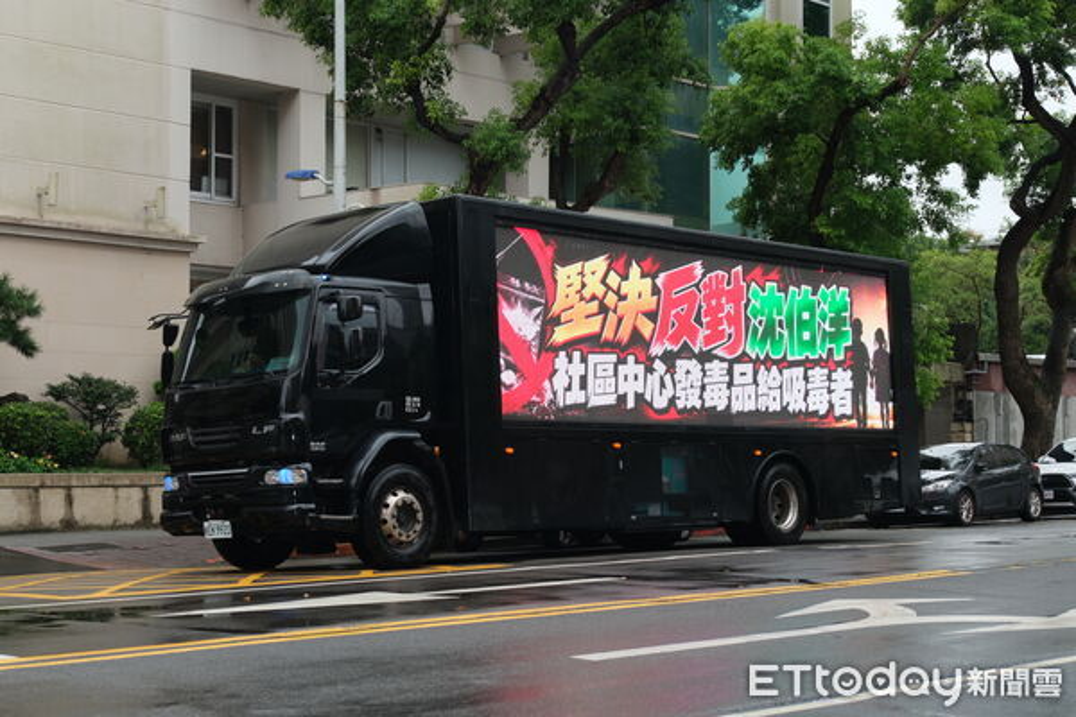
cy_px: 358
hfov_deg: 43.6
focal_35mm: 45
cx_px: 538
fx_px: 1345
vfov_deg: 29.9
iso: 250
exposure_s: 1/250
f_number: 3.6
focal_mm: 30.2
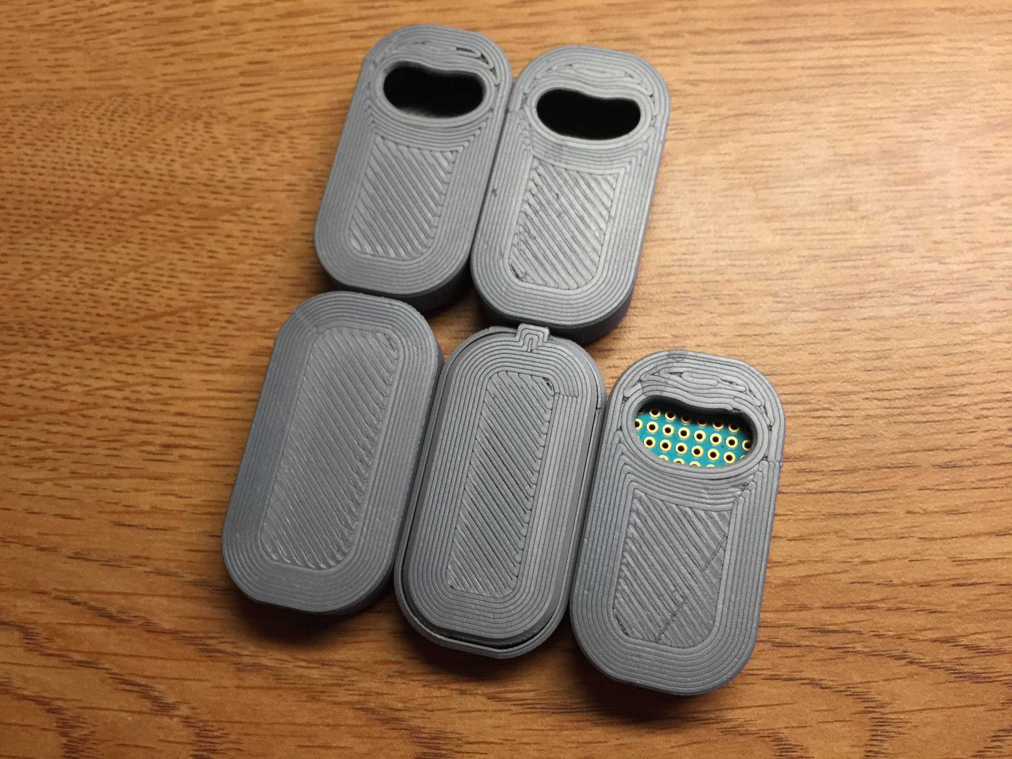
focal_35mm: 29
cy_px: 380
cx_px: 506
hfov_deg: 61.7
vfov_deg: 48.2
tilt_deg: -75.2
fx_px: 848
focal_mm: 4.15
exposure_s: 1/30
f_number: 2.2
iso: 40
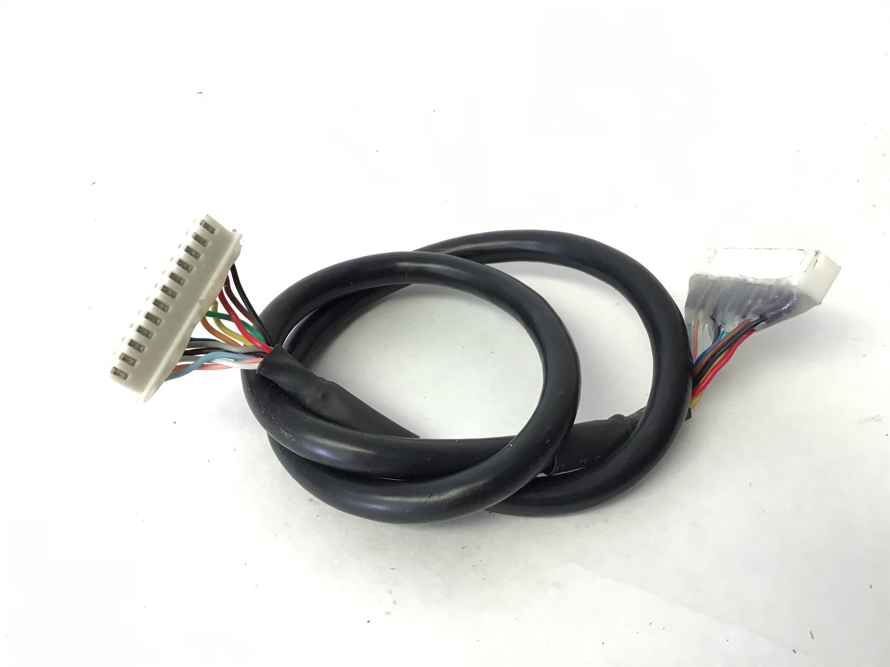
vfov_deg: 45.4
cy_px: 334
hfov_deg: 58.4
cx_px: 445
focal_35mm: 31
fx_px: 797
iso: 32
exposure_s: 1/30
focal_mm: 3.3
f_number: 2.4
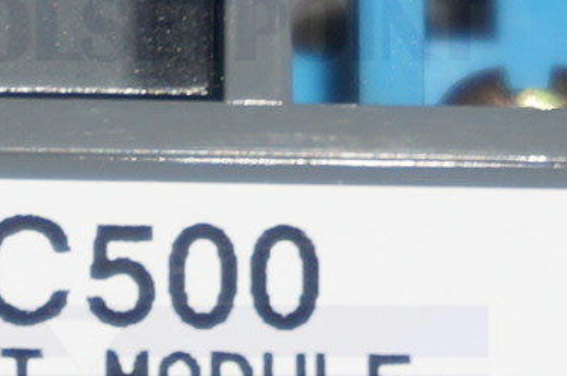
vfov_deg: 2.8
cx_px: -3
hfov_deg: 4.3
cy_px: 713
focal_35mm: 480
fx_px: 7554
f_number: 5.6
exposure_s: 1/80
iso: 200
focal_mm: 49
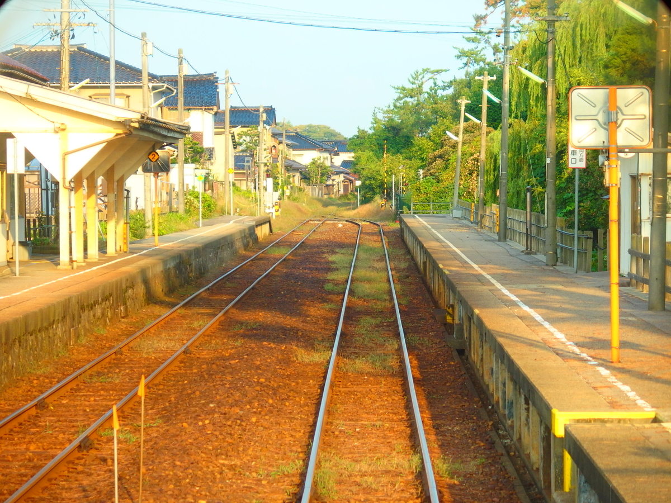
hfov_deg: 15.2
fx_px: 2520
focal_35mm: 130
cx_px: 336
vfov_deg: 11.4
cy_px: 252
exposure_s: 1/320
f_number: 2.7
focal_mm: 23.5
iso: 100
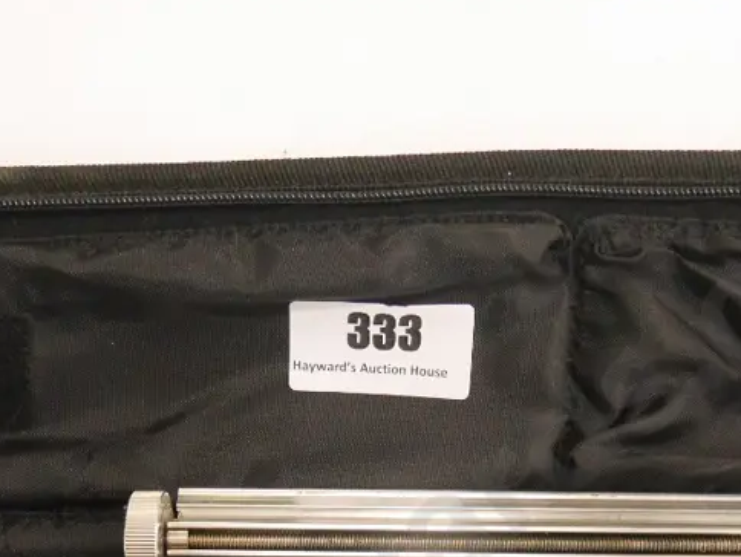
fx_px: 1179
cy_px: 578
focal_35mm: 55
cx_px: 392
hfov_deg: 34.9
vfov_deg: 25.1
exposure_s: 1/160
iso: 3200
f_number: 3.7
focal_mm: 13
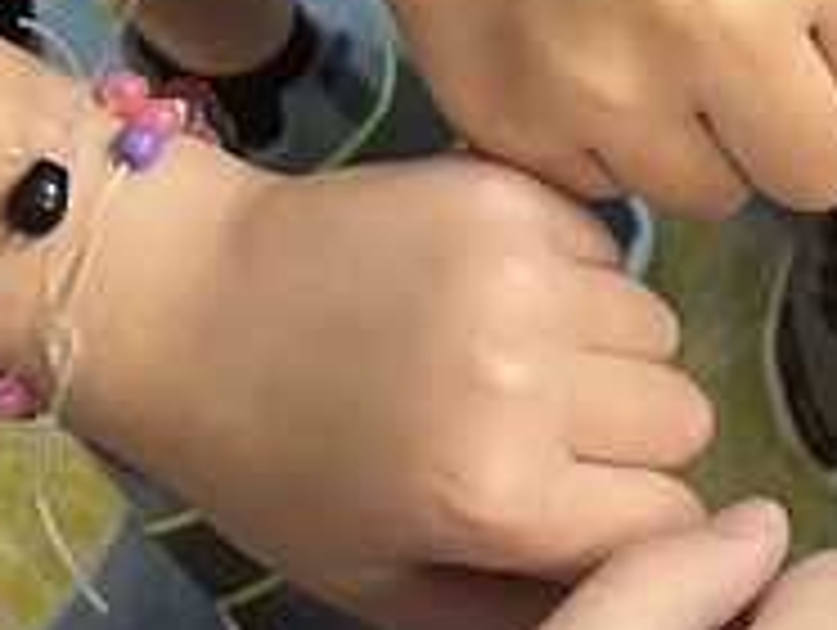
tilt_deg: -64.9
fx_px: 3462
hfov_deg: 12.8
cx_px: 1368
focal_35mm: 143
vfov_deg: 10.3
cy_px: 76
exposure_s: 1/60
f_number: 1.6
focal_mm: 5.1
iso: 200
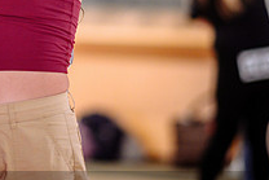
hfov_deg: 6.5
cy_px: 17
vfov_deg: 4.4
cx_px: 25
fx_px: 2363
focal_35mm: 316
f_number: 1.4
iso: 1250
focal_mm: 105
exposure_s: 1/500
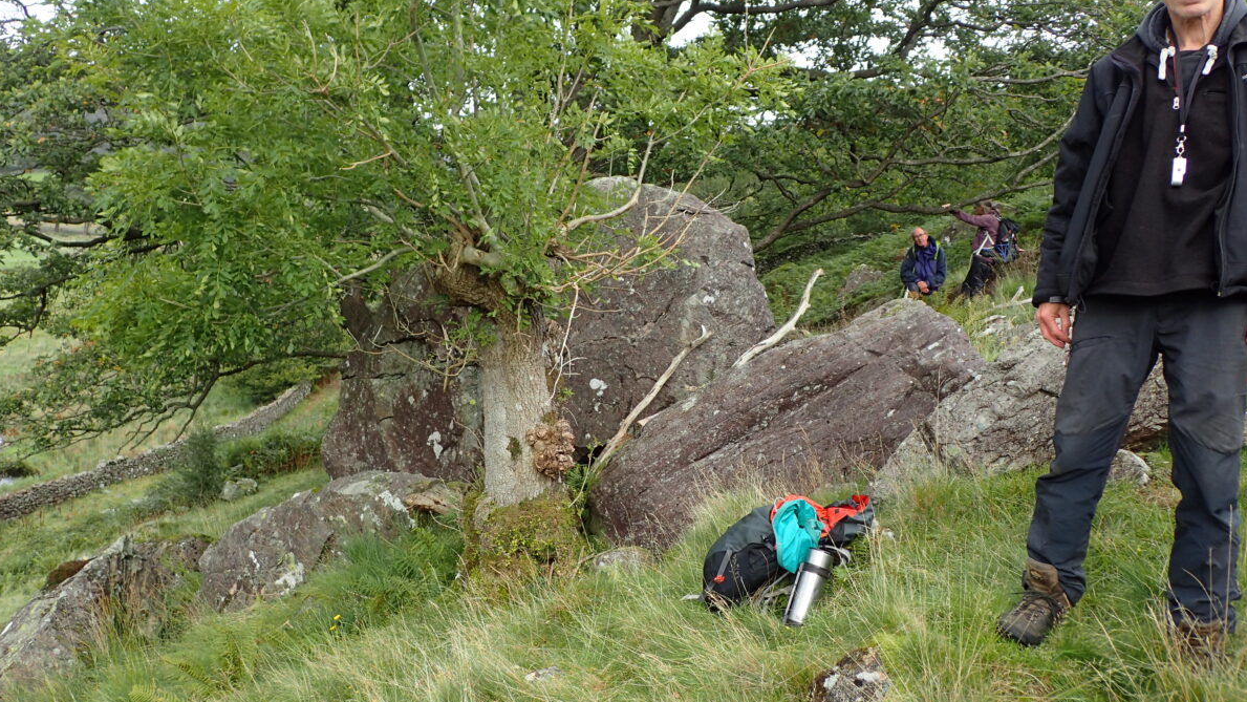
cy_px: 316
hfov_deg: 59.5
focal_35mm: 33
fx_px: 1091
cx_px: 620
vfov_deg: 35.6
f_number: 3.2
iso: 100
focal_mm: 5.5
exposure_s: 1/160
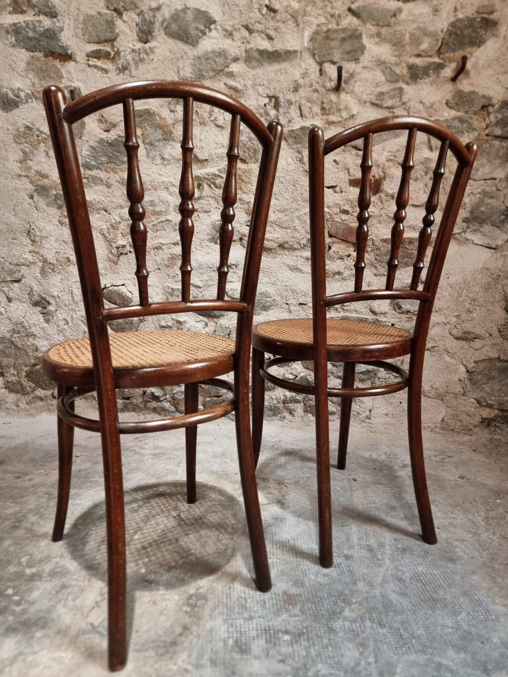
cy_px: 338
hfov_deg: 56.8
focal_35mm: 24
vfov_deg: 71.6
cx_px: 254
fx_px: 470
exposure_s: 1/33
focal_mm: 6.7
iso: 640
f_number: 1.8
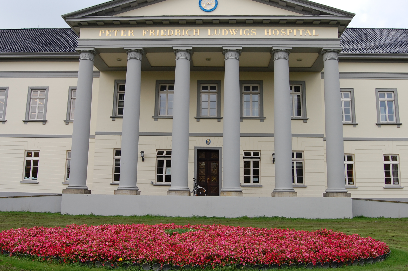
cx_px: 209
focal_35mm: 33
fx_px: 374
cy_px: 116
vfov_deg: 39.8
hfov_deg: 57.3
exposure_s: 1/200
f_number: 7.1
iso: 200
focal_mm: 18
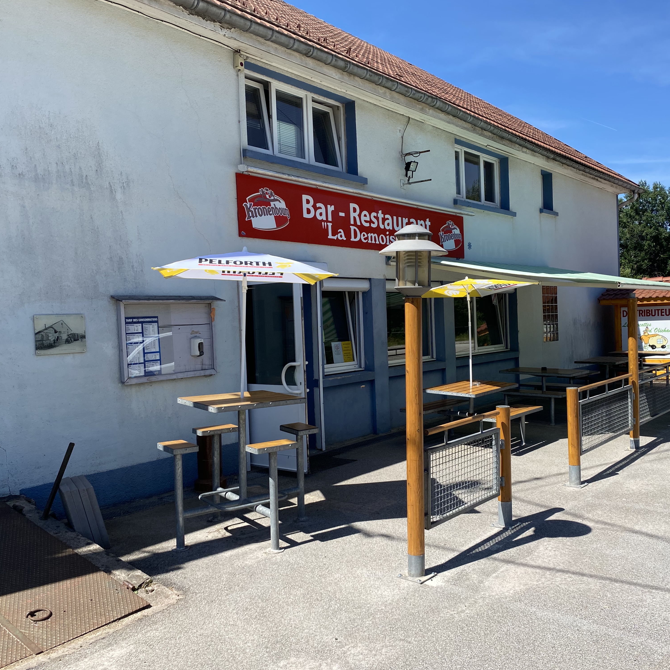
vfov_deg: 52.5
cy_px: 339
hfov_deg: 52.2
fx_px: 679
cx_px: 397
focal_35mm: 31
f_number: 1.8
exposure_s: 1/2315
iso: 32
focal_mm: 4.25
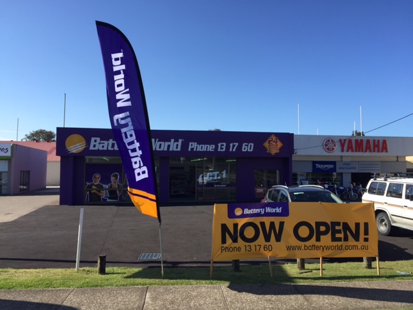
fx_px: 346
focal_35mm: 29
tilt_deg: +3.6
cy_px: 155
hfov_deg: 61.7
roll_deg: +1.4
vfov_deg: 48.2
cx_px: 206
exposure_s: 1/1412
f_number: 2.2
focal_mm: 4.15
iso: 32
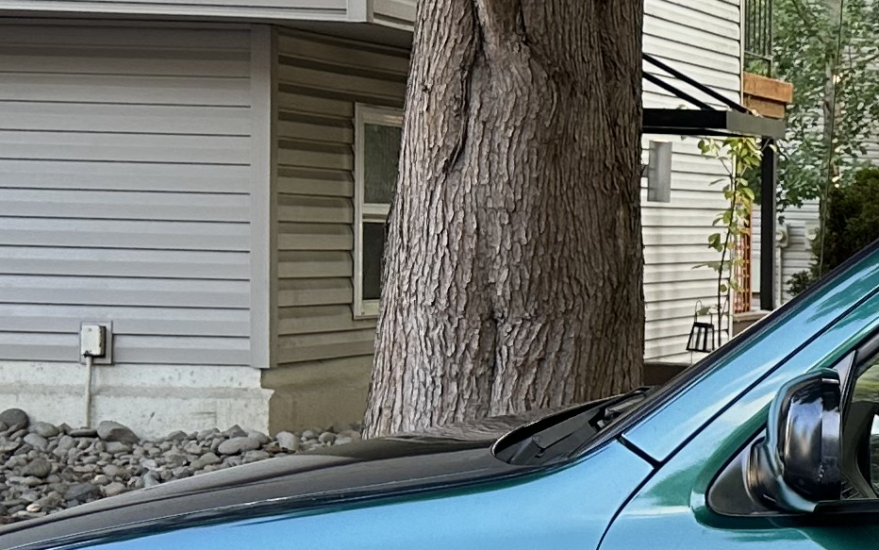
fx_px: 2636
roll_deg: -2.1
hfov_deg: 16.4
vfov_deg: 11.9
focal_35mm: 110
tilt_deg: -2.9
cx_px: 1508
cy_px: 346
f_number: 1.78
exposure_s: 1/121
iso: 100
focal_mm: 6.86
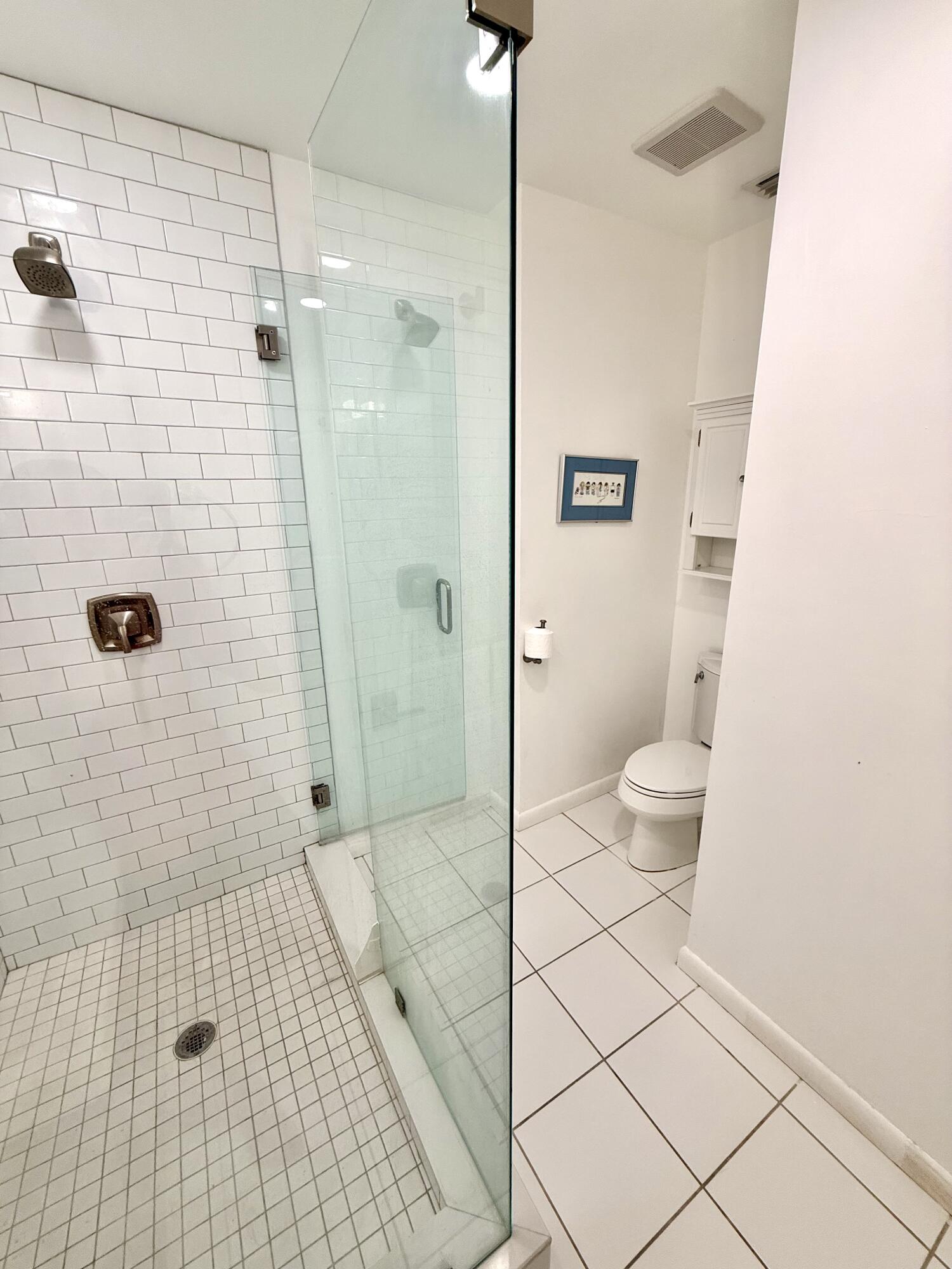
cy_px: 634
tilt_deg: -16.0
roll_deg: +0.6
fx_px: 513
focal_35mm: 14
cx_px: 476
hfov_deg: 85.7
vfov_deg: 102.1
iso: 80
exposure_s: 1/120
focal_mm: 2.22
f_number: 2.2
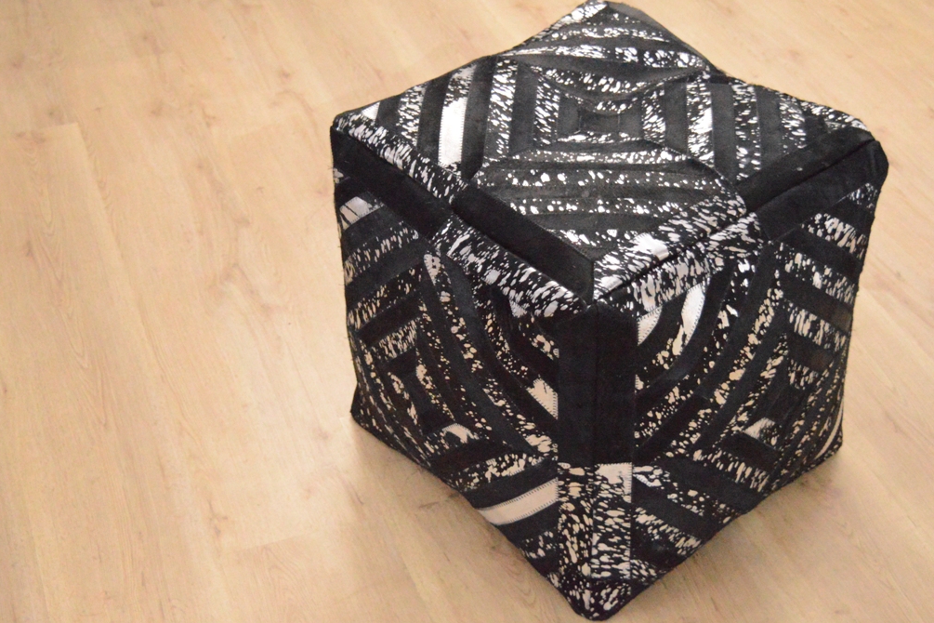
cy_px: 308
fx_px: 1388
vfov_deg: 25.3
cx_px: 460
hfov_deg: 37.2
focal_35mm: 54
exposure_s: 1/160
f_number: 4.5
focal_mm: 35
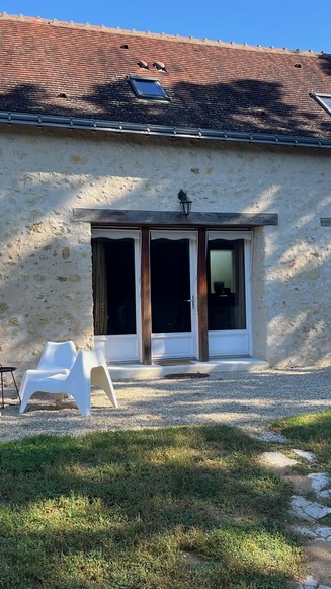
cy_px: 288
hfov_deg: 30.4
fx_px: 608
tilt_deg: +1.8
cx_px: 154
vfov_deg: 51.6
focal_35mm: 39
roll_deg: +2.2
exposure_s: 1/787
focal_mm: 5.1
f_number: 1.6
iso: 50
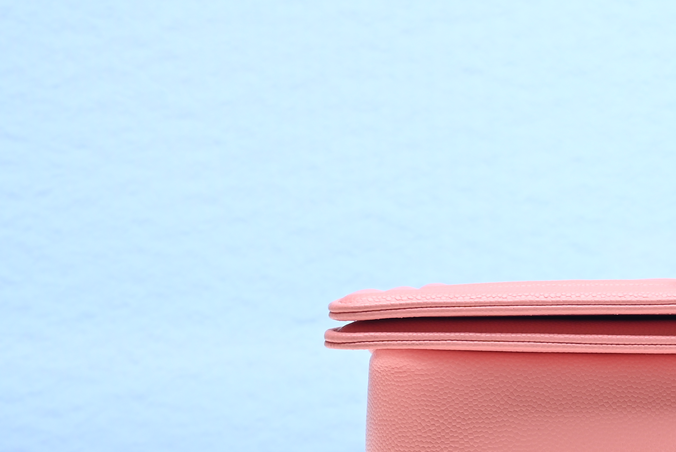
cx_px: 842
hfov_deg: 16.0
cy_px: 127
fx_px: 2292
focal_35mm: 122
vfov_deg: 11.2
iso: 100
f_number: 16
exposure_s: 1/2
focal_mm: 39
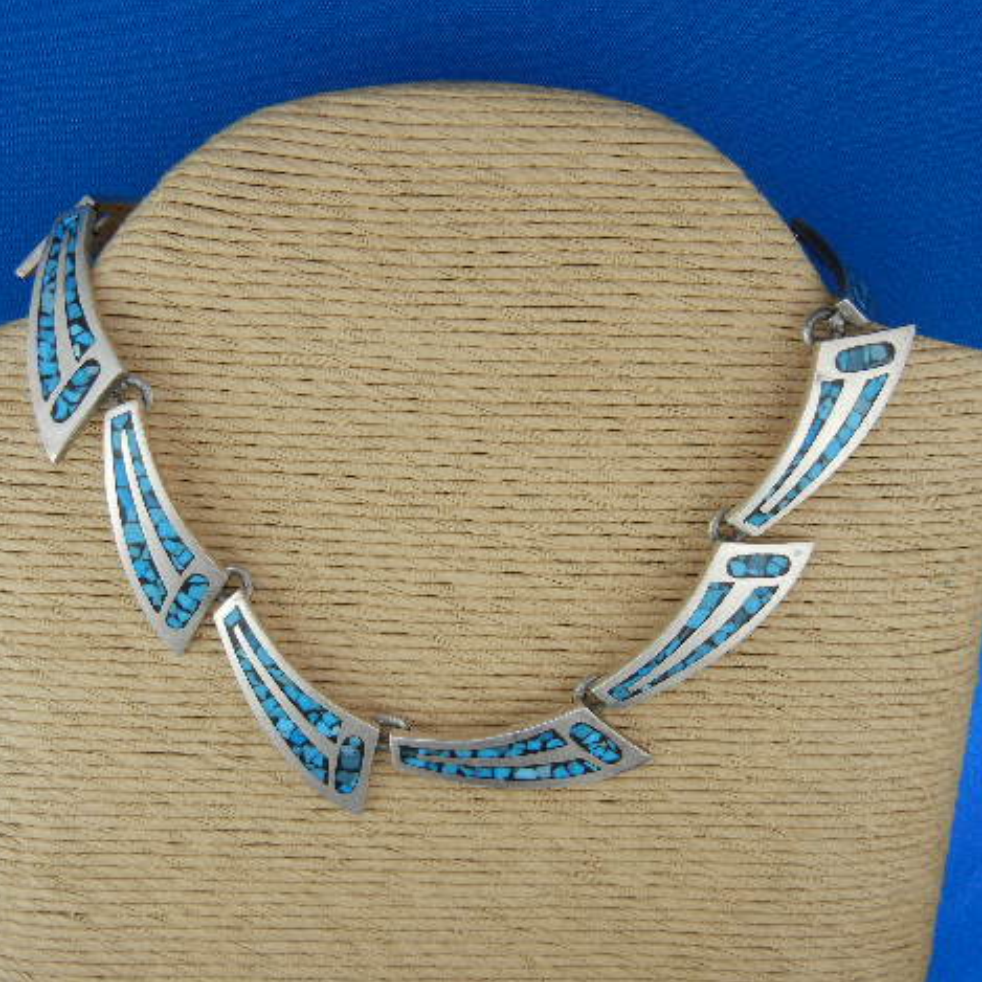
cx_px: 452
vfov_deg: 40.9
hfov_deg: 40.9
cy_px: 486
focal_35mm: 41
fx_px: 1316
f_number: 3.6
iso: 200
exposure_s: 1/31.1
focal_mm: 6.2
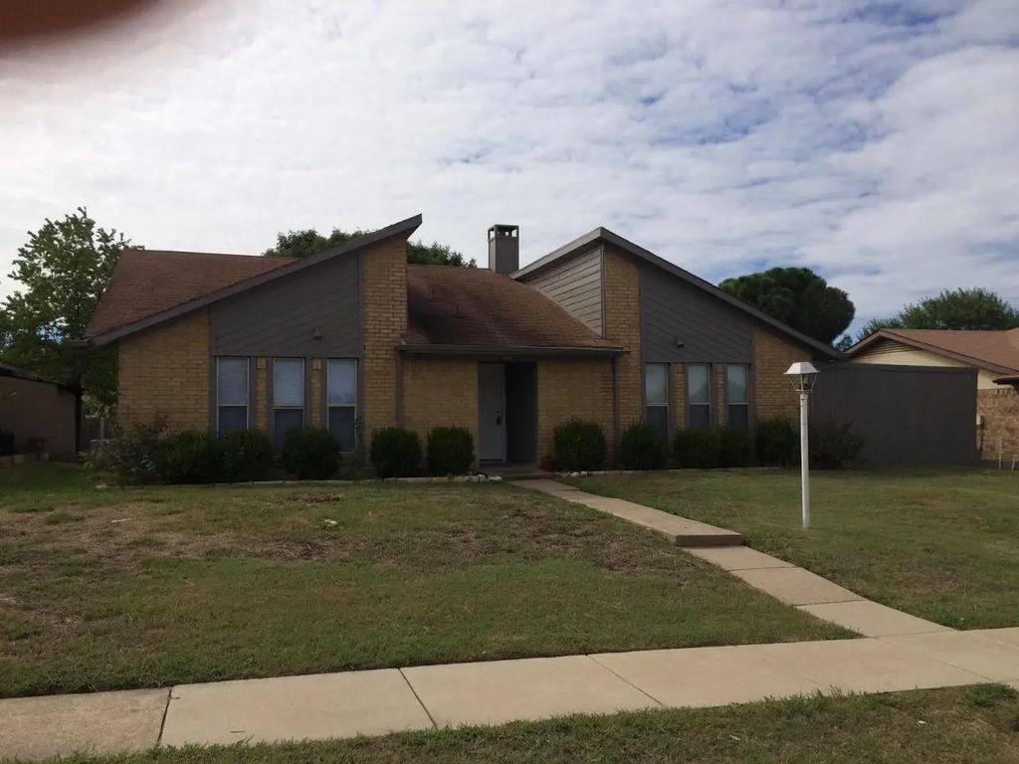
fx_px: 854
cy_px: 382
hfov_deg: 61.7
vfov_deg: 48.2
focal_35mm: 29
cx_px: 510
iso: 40
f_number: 2.2
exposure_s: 1/5128
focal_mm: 4.15
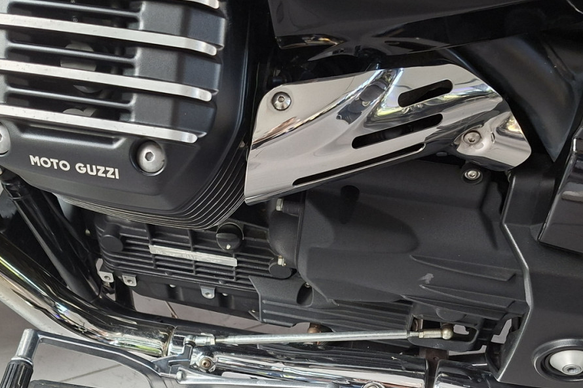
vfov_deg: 30.2
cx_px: 240
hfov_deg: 45.3
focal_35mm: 43
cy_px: 325
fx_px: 696
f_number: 1.8
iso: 200
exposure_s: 1/120
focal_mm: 5.54
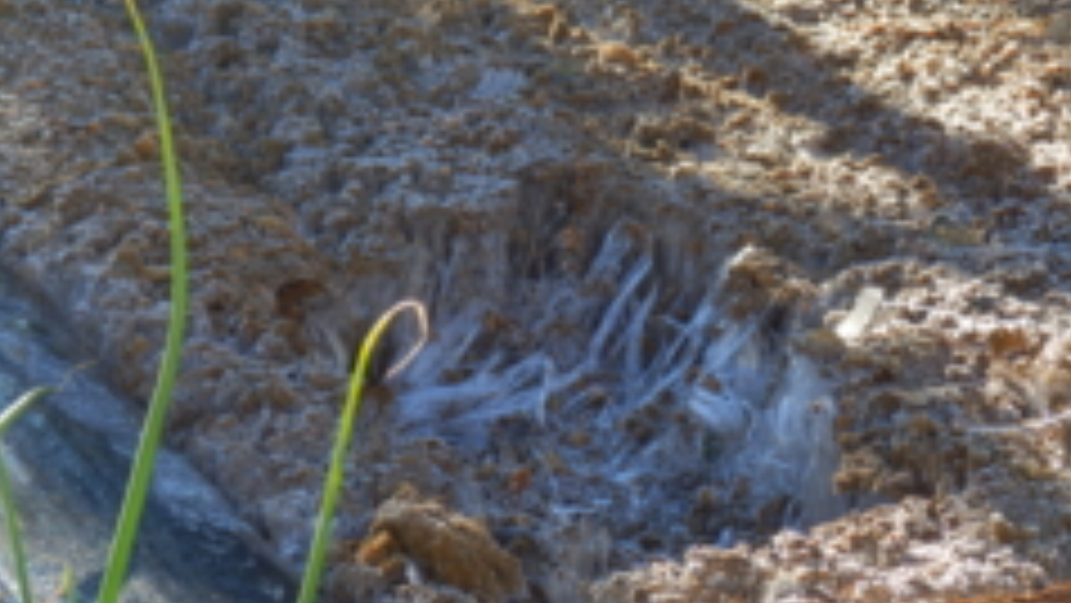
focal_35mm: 309
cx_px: 774
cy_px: 171
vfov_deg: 3.9
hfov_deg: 7.0
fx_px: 8777
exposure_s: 1/160
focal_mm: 30.2
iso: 125
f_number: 5.7
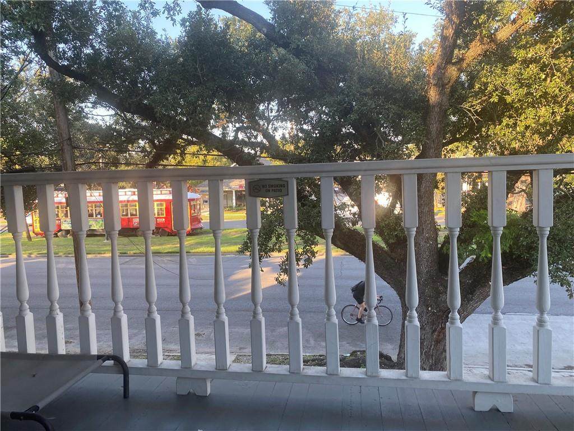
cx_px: 287
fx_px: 431
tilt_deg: -2.1
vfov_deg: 53.1
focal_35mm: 26
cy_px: 216
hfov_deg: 67.3
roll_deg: +1.1
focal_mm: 4.25
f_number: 1.8
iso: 32
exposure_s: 1/139
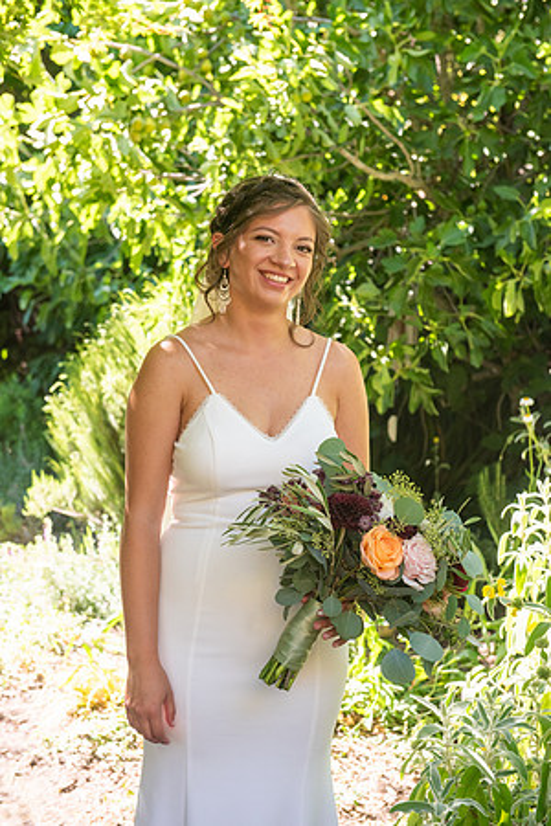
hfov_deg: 21.9
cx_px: 276
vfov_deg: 32.4
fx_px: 1423
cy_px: 413
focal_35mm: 62
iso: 640
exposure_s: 1/400
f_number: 5
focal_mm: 62
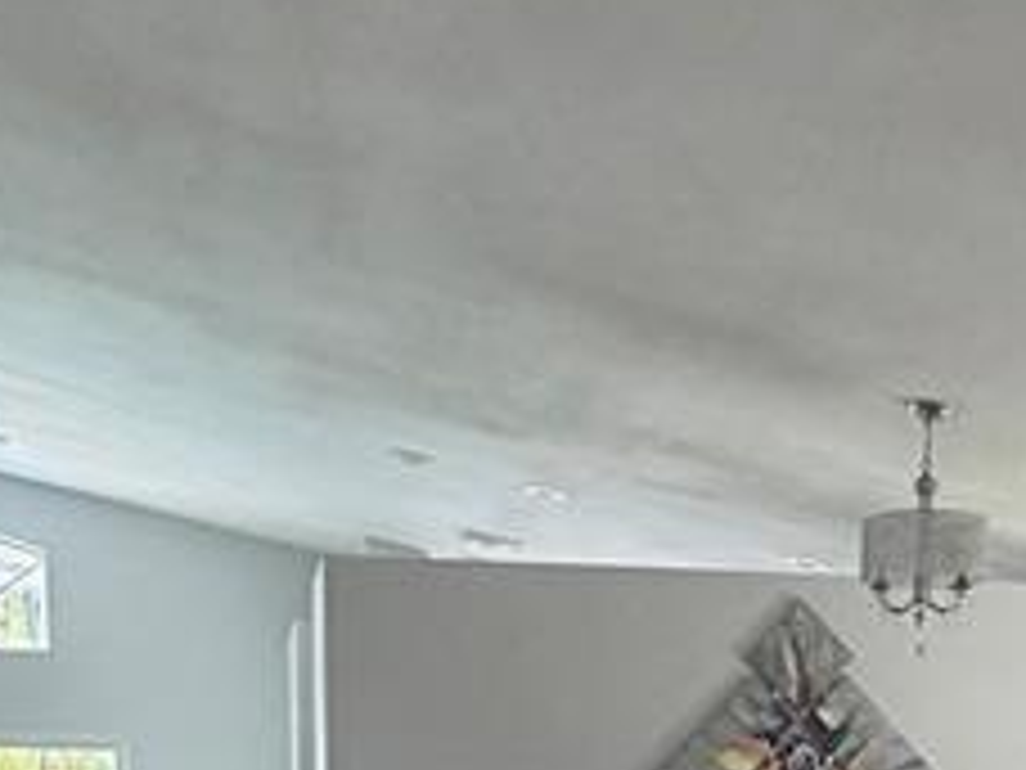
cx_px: 616
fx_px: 1867
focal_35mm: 63
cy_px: 1094
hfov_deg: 30.6
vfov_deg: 20.5
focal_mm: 2.22
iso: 320
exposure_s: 1/97
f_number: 2.2
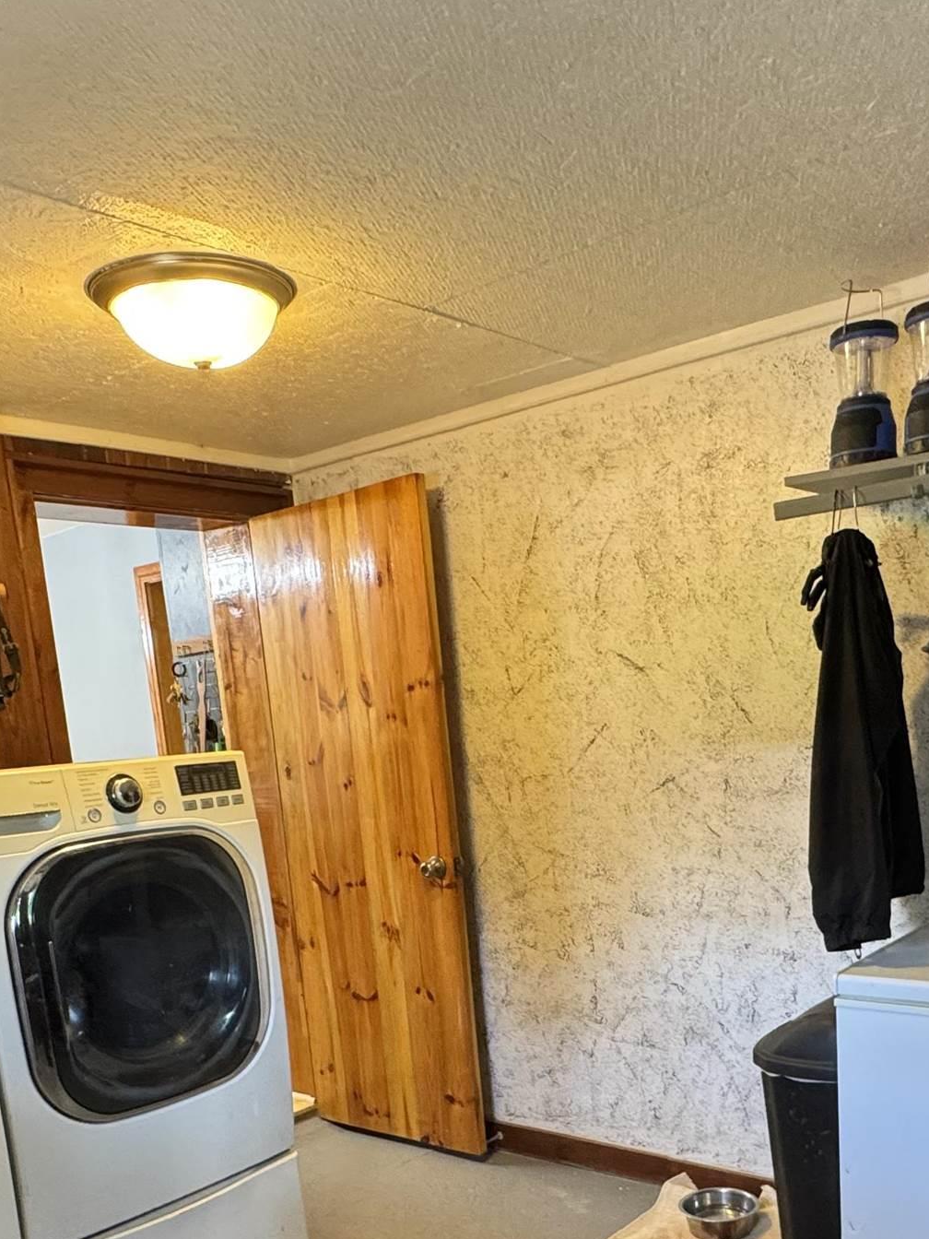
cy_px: 964
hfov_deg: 44.1
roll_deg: +3.9
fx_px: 1145
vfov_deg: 53.6
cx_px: 527
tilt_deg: -12.8
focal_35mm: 32
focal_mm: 2.22
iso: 250
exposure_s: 1/60
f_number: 2.2
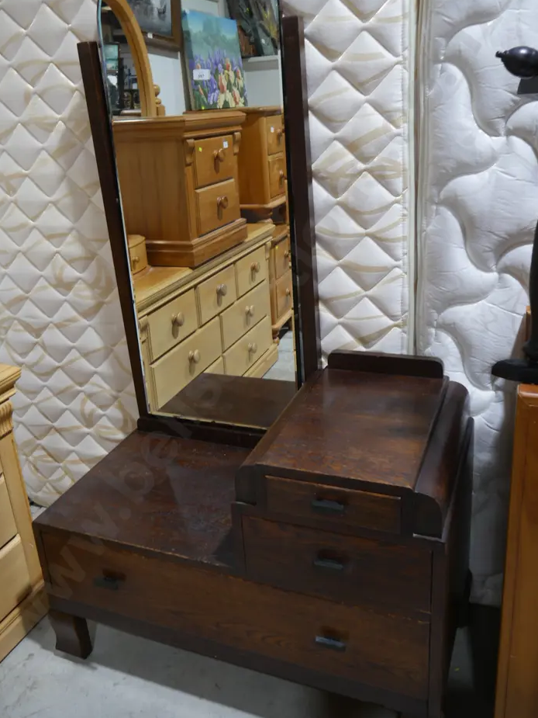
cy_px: 324
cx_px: 251
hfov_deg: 45.4
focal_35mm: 31
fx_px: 642
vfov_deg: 58.2
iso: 250
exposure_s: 1/60
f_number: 3.5
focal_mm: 14
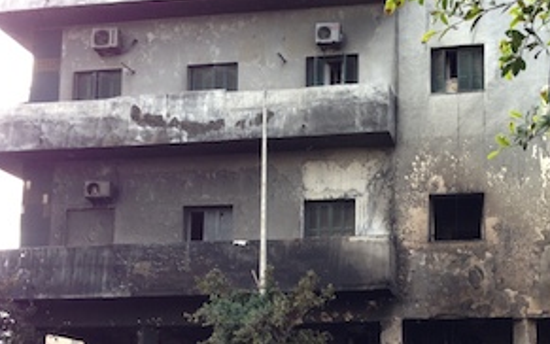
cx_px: 389
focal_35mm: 60
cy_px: 324
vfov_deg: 21.1
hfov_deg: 33.5
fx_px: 900
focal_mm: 4.12
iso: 50
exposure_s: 1/148
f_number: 2.4
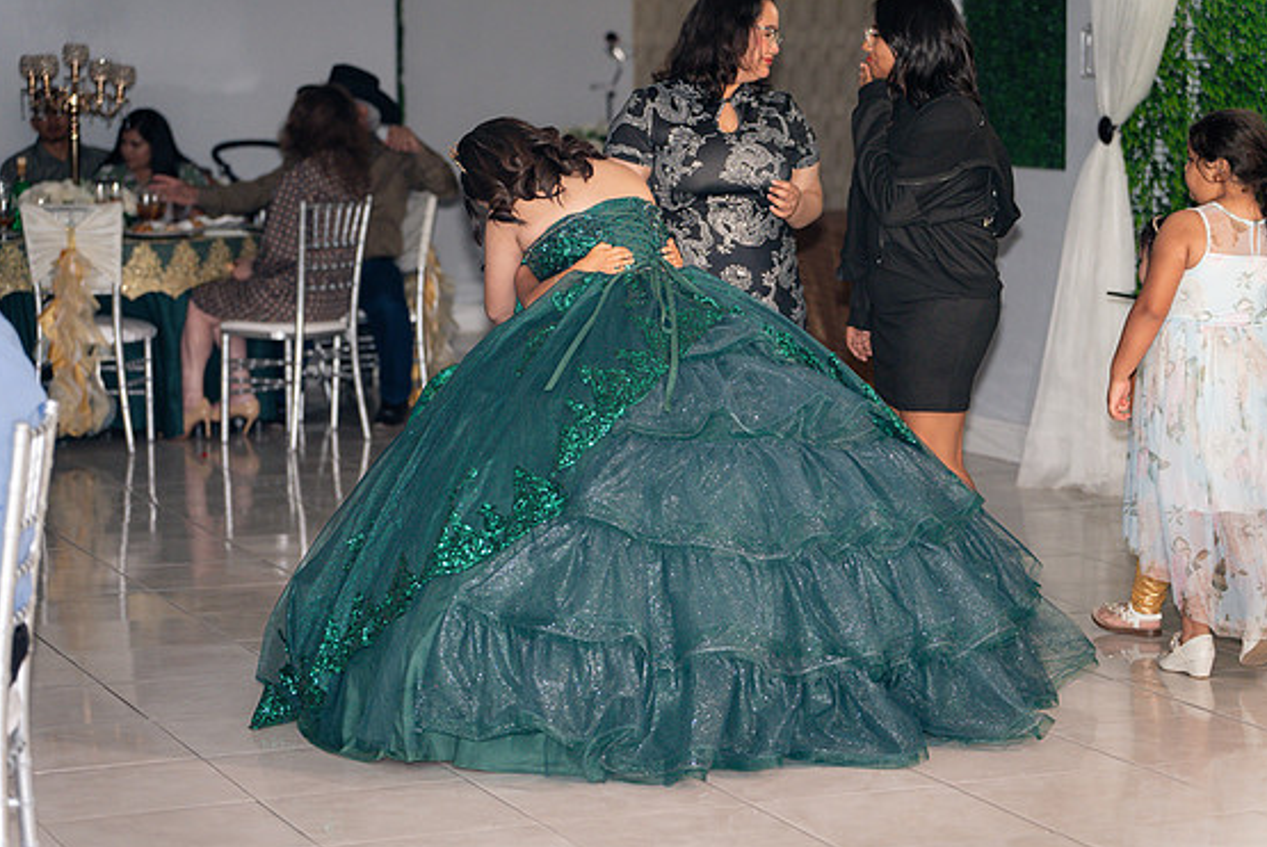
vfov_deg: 14.6
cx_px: 610
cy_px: 435
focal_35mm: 94
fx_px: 3311
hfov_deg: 21.7
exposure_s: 1/250
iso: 800
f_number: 2.8
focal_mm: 90
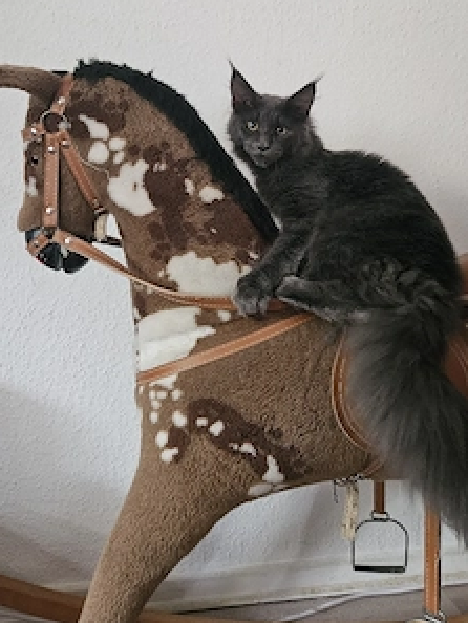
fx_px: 558
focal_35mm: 31
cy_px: 227
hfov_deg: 45.3
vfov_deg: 57.5
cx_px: 275
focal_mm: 5.4
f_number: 1.8
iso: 500
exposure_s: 1/40
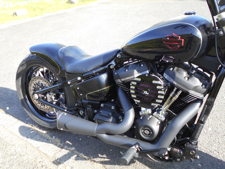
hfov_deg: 54.0
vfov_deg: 41.8
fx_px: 221
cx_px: 112
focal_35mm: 34
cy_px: 84
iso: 80
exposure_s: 1/125
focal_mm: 5.8
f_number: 3.6
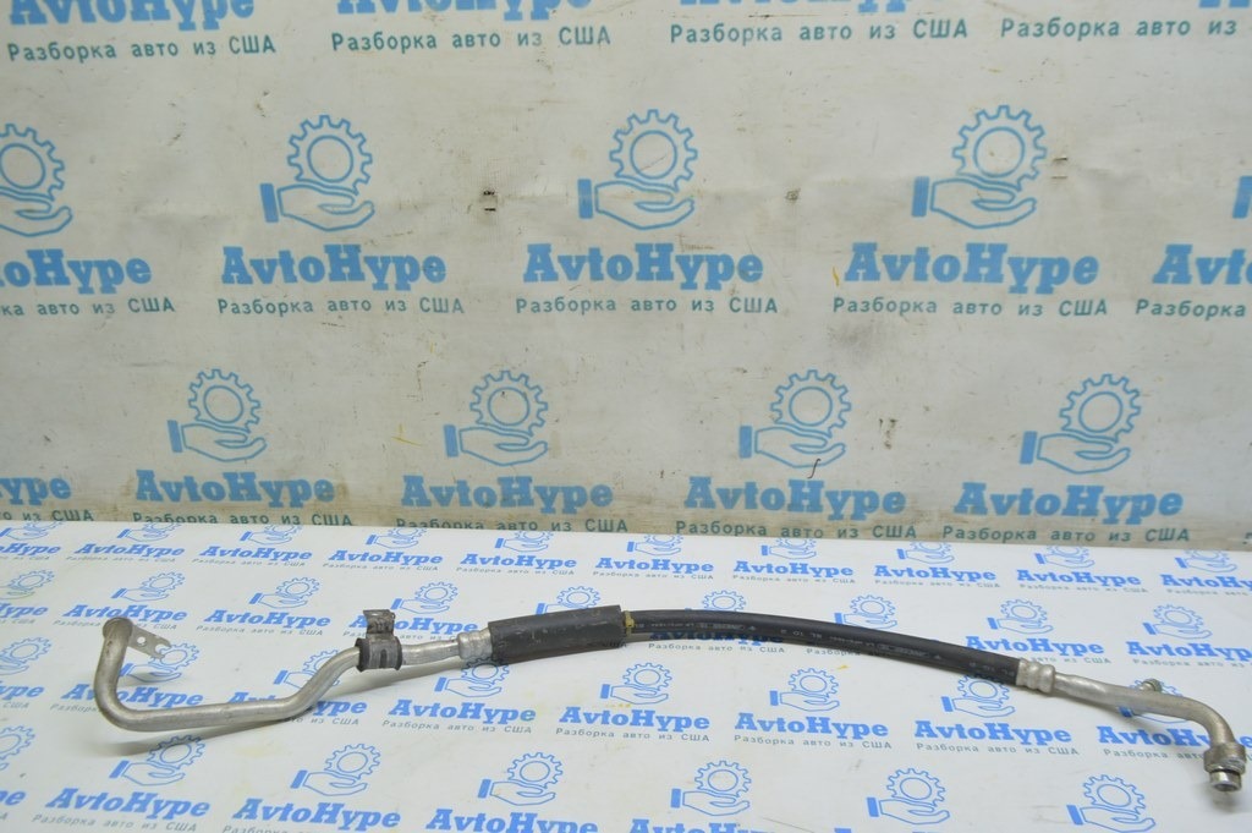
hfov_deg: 67.4
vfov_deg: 47.9
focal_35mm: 27
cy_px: 416
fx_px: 938
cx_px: 626
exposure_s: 1/20
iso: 400
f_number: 5.6
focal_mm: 18
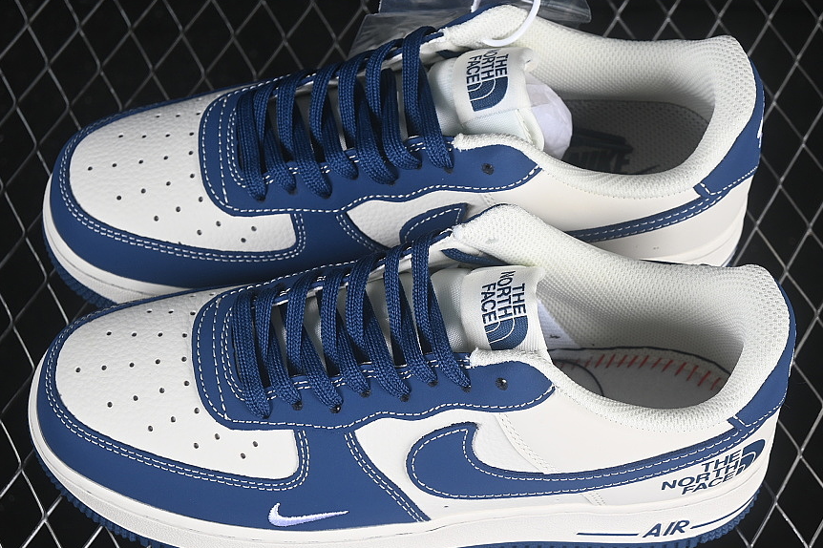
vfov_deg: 14.5
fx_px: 2148
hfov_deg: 21.7
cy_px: 291
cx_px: 422
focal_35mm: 94
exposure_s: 1/80
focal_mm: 50
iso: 160
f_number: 7.1
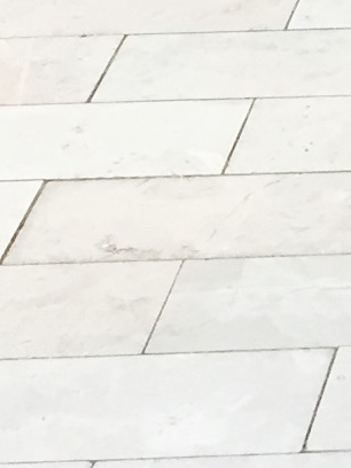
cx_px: 1062
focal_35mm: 232
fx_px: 3137
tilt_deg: -15.3
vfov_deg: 8.2
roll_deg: +0.5
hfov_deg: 5.9
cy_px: -448
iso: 32
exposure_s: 1/40
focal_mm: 4.15
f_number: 2.2
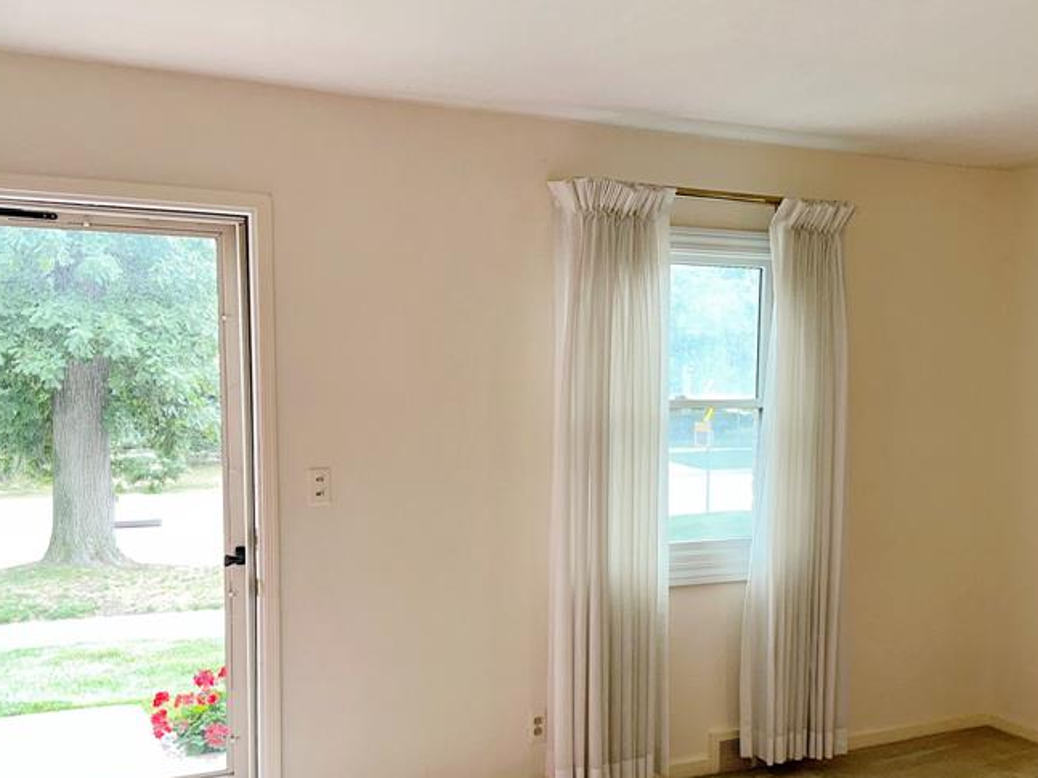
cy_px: 483
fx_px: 1139
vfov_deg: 37.5
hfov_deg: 48.9
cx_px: 573
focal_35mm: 38
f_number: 1.78
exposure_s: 1/121
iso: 80
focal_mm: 6.86
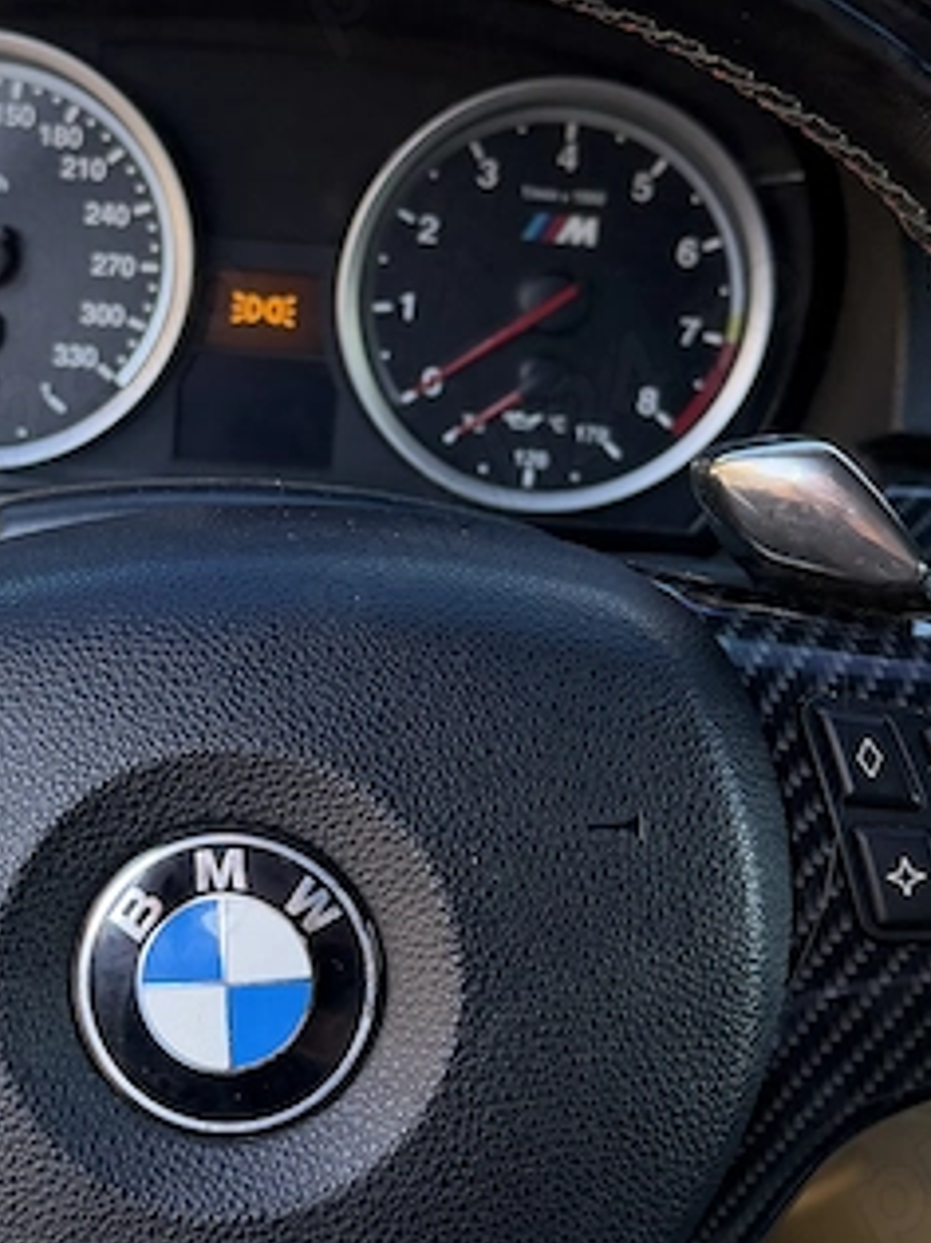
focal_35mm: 61
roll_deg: -1.2
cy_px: 576
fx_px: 2189
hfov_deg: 23.8
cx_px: 272
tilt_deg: -25.0
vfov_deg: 31.7
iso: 160
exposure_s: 1/212
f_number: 1.78
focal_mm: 6.76
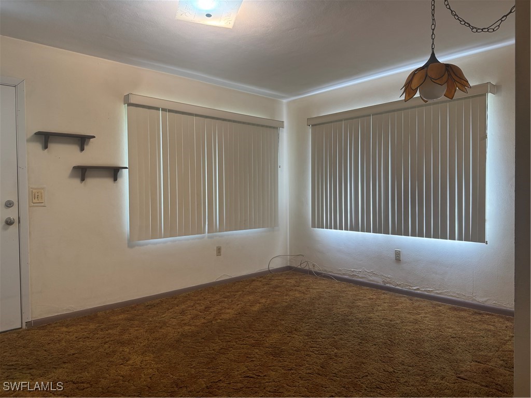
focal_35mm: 24
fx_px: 368
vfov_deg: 56.8
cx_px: 266
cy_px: 199
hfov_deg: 71.6
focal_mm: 6.76
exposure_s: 1/120
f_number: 1.78
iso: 125
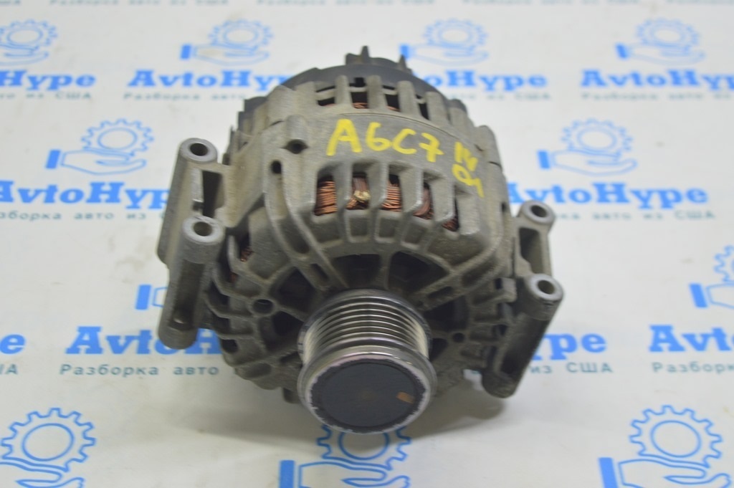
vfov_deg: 21.5
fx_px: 1283
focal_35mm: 63
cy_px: 244
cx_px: 367
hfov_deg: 31.9
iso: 400
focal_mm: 42
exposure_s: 1/20
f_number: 5.6
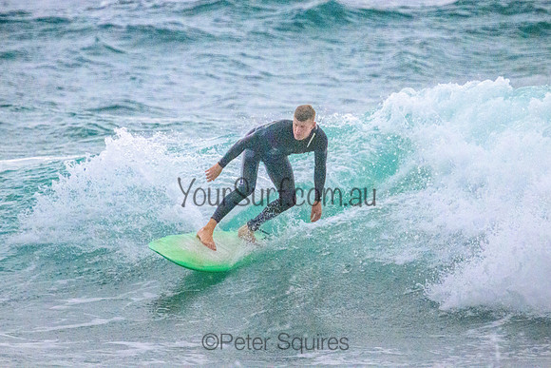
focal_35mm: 963
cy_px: 147
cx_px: 273
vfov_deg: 1.4
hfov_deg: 2.1
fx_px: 14742
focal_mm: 800
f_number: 11
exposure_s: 1/2000
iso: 16000
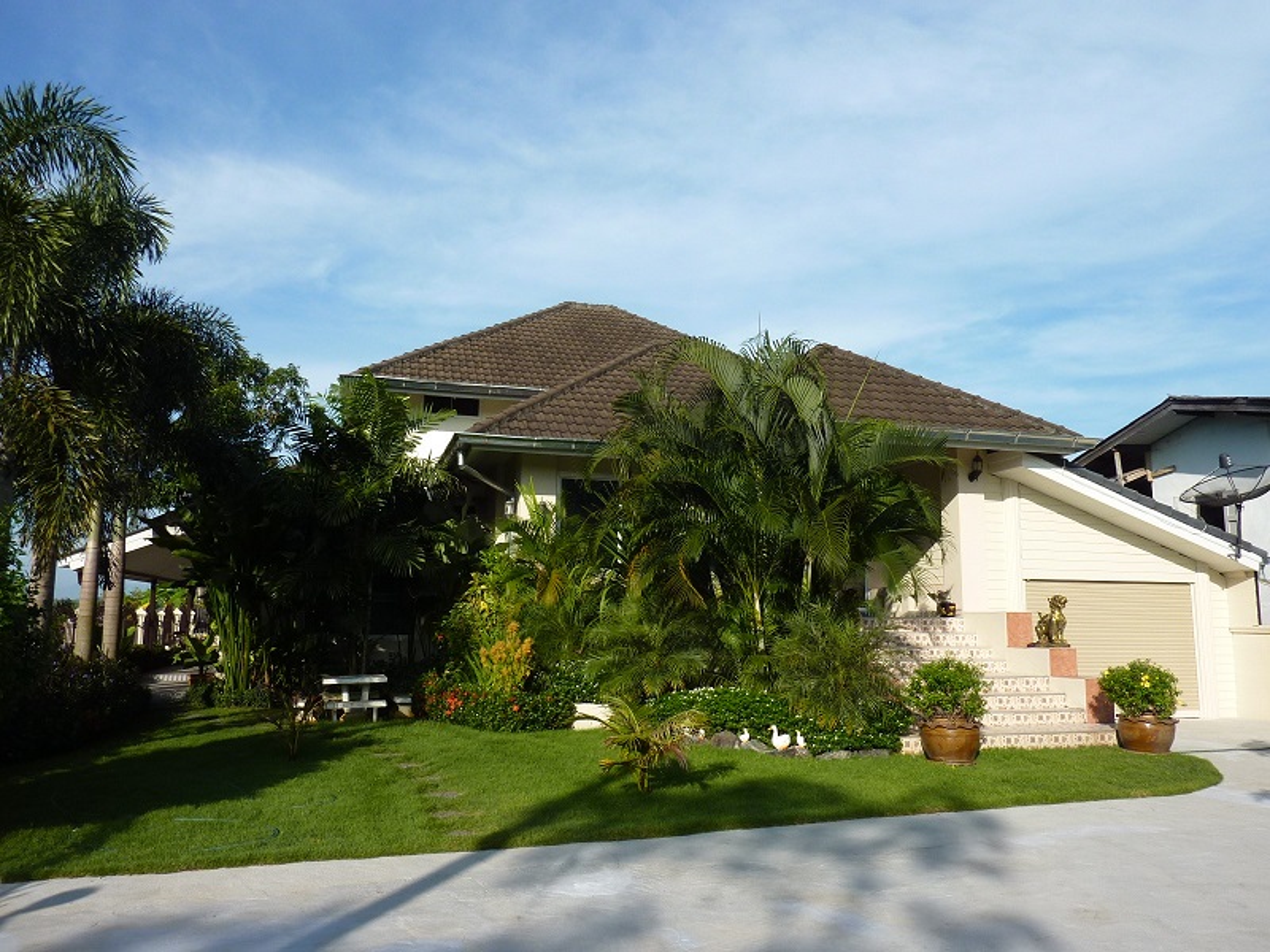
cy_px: 476
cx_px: 635
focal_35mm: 25
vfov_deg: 54.9
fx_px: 917
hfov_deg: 69.4
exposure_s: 1/500
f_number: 5
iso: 100
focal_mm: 4.1
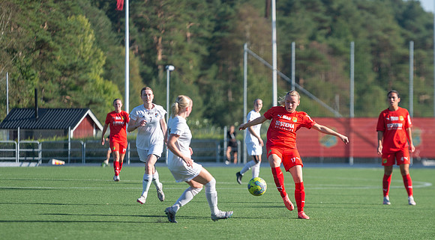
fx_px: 3115
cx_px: 280
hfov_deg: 8.0
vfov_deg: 4.4
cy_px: 183
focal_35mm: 271
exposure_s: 1/2000
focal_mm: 200
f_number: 3.5
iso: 320
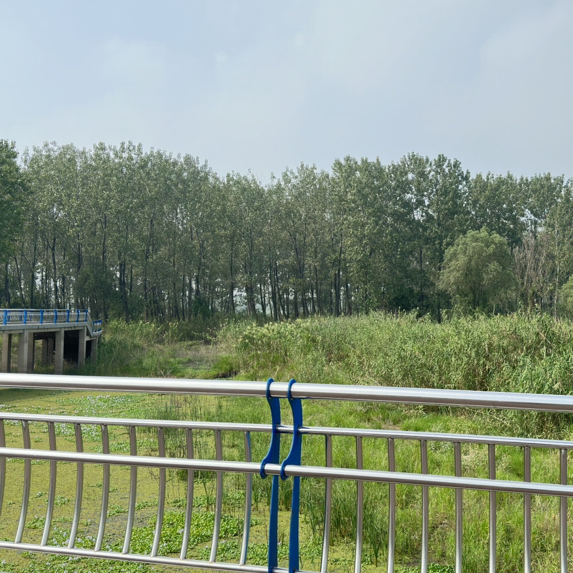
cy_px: 260
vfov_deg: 43.8
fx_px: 712
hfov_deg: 43.6
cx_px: 350
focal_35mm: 38
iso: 100
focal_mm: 6.86
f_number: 1.78
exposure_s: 1/3058
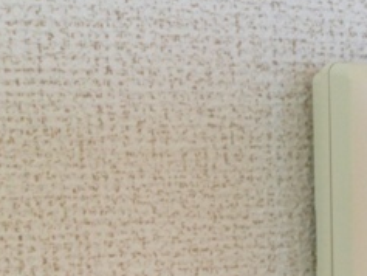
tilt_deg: -15.5
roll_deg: +0.2
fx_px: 944
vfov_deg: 15.8
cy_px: 361
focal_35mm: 89
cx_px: 466
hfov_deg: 20.3
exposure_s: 1/20
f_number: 2.4
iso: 80
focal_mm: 4.12
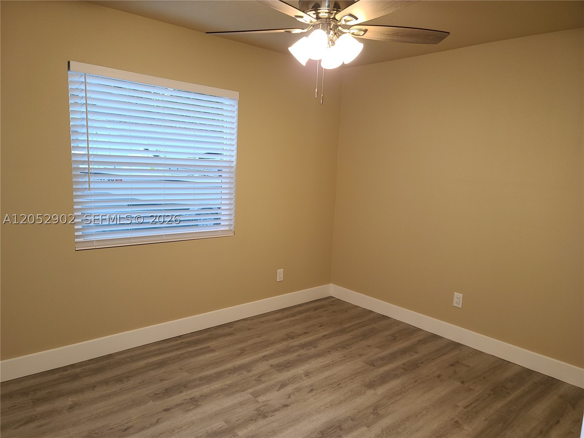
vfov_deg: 54.9
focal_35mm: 25
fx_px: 422
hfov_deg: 69.4
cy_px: 219
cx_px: 292
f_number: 1.8
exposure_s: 1/40
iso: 100
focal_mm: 7
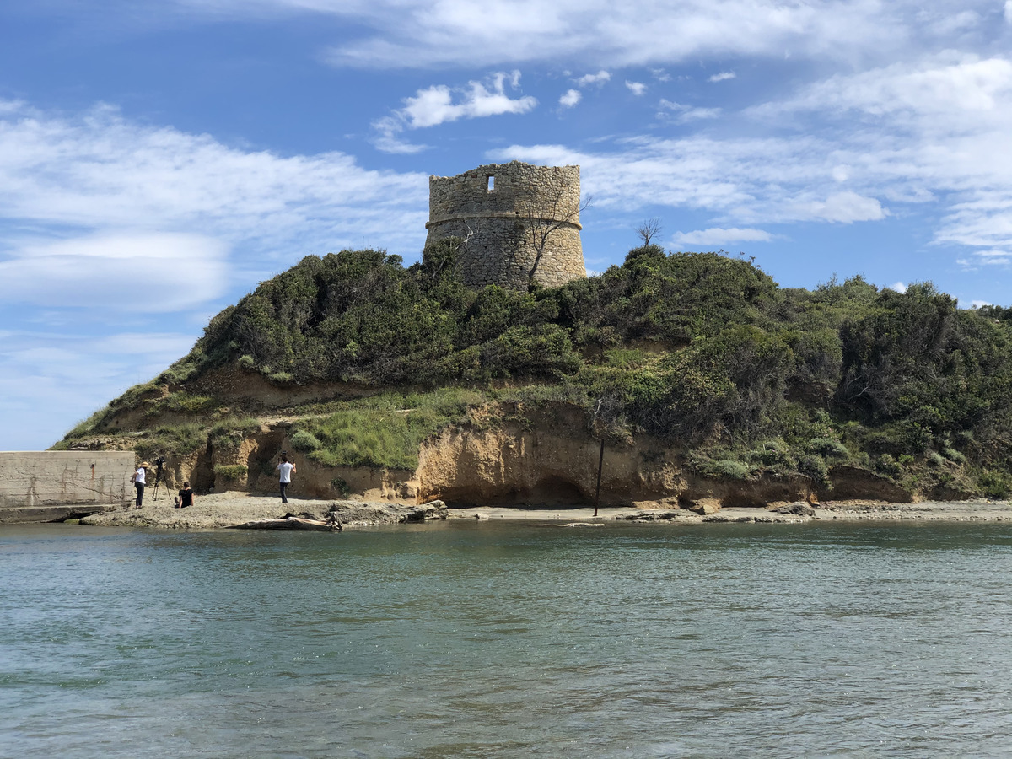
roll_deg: +0.1
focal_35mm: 52
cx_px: 506
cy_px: 380
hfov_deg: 36.8
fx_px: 1520
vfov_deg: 28.0
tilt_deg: +2.9
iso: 16
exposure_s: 1/1389
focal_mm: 6
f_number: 2.4
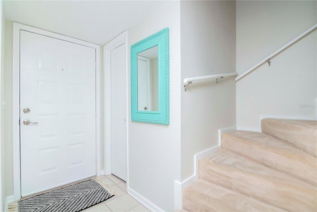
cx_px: 158
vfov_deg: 72.1
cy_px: 106
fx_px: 145
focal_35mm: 16
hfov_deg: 95.0
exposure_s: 1/200
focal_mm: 11
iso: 500
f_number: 7.1
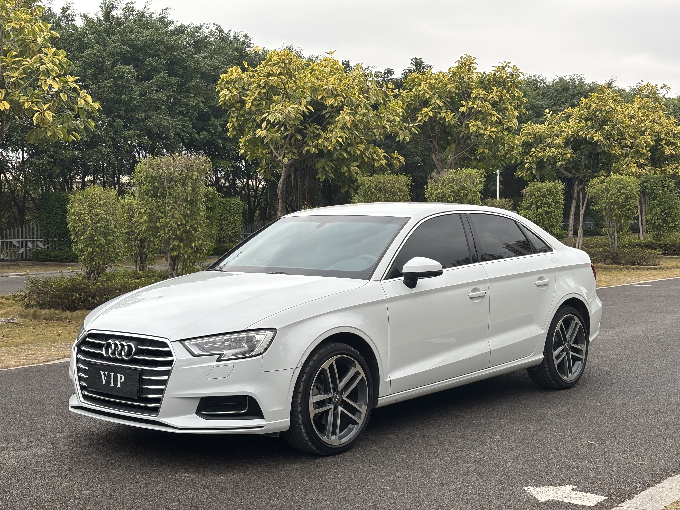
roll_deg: -0.7
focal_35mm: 52
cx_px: 340
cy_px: 255
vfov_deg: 28.0
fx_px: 1021
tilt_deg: -3.3
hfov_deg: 36.8
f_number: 1.6
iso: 32
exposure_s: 1/314
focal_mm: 5.96
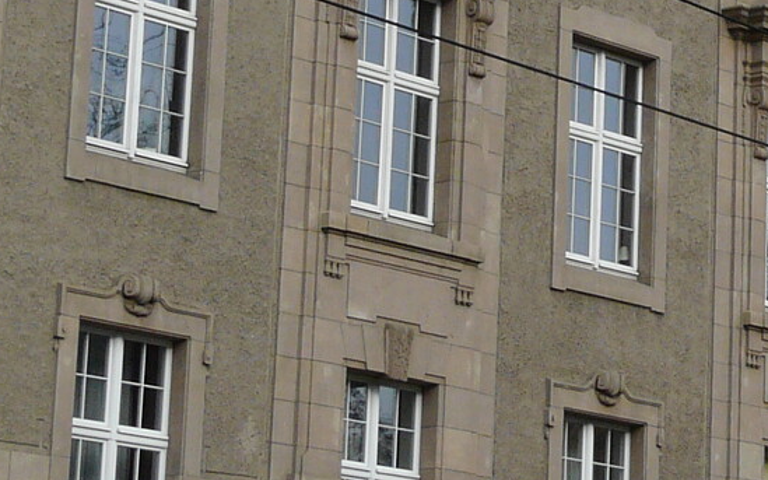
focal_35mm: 170
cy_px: 11
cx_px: 1067
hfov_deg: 11.9
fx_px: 3558
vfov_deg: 7.7
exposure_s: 1/250
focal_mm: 7.2
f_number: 5
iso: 100
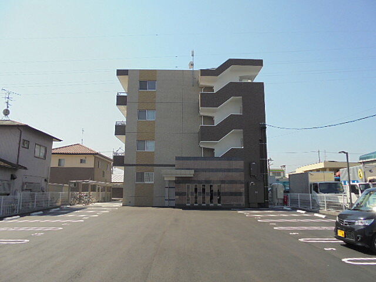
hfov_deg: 67.3
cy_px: 141
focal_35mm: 26
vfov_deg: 53.1
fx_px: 282
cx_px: 188
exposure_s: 1/100
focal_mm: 4.6
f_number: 11.5
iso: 100
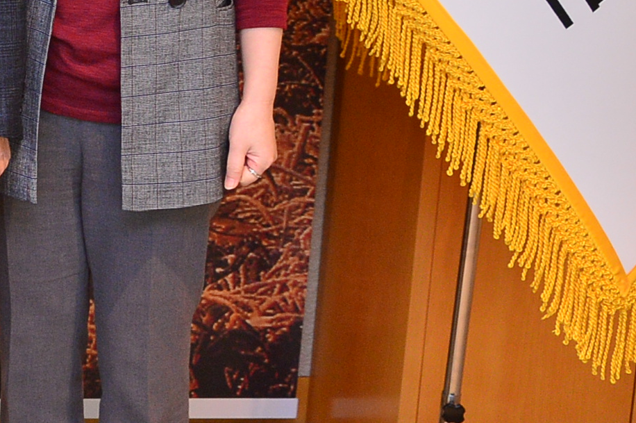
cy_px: -13
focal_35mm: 121
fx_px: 2136
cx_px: -520
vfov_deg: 11.2
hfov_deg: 14.7
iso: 640
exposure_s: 1/100
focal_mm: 30
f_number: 5.6
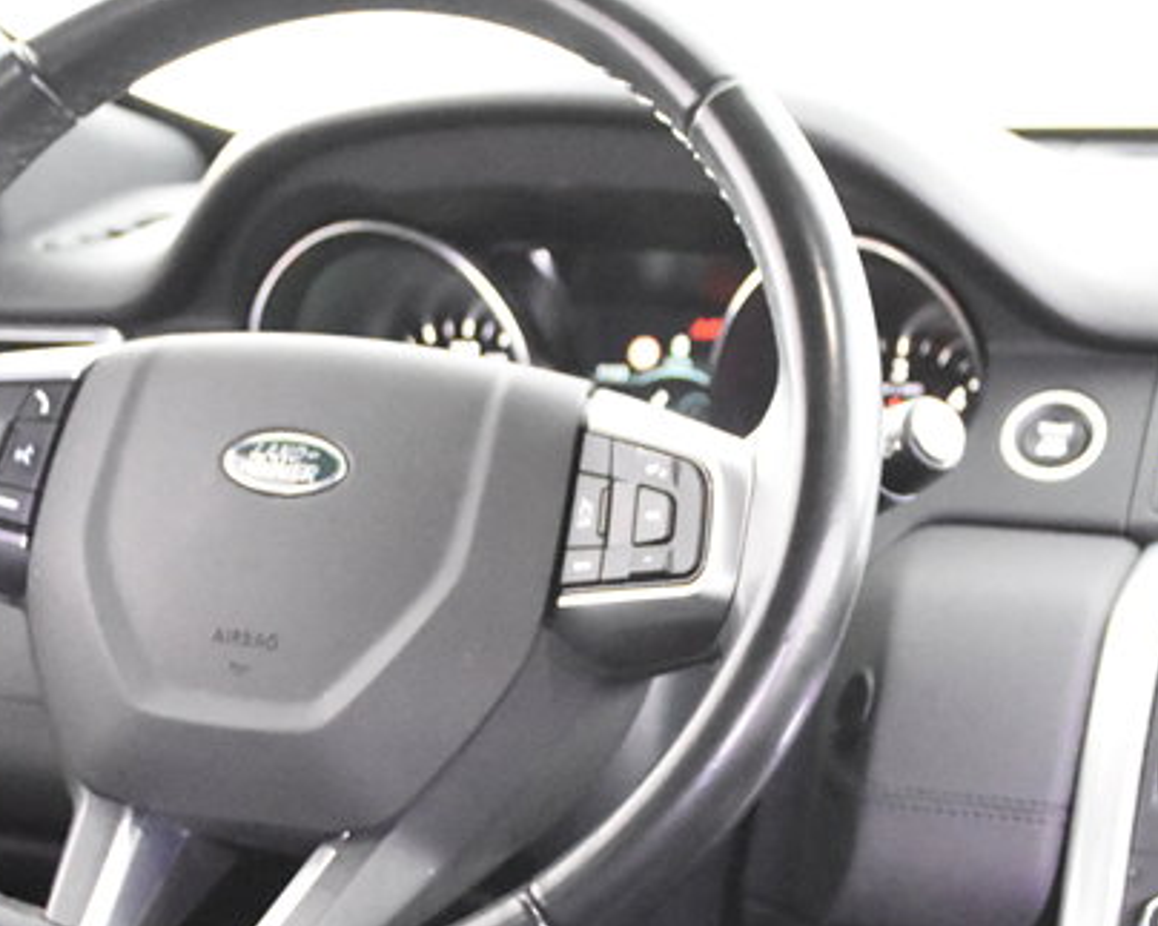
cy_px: 810
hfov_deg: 19.2
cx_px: 599
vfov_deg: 15.2
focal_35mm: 100
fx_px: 3426
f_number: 3.2
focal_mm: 28
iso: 12800
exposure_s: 1/40
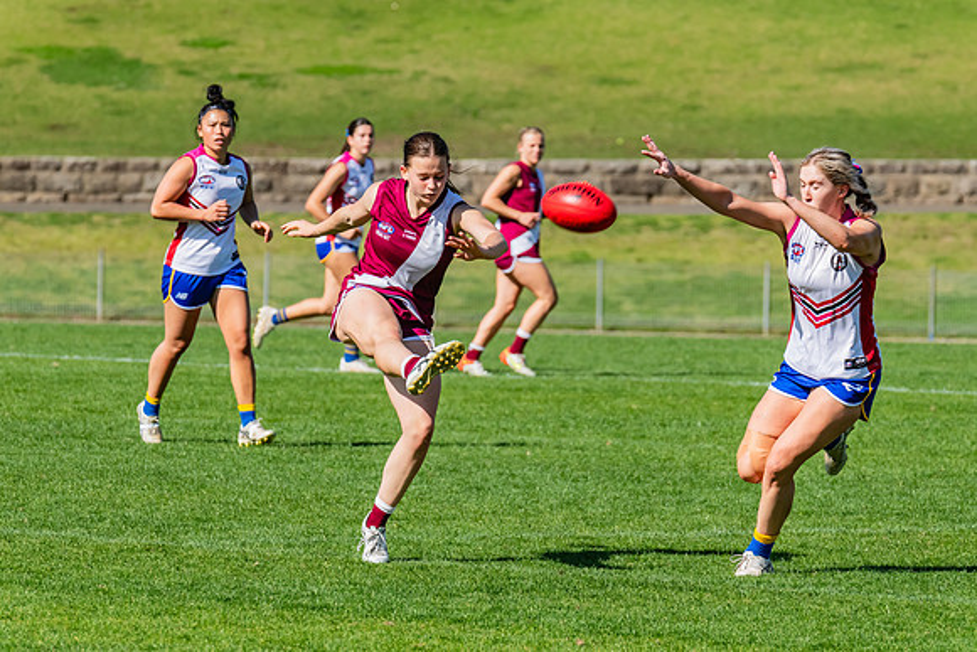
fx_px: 10190
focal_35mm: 375
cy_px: 335
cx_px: 504
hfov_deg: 5.5
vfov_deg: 3.7
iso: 800
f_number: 10
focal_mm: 330
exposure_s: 1/1250
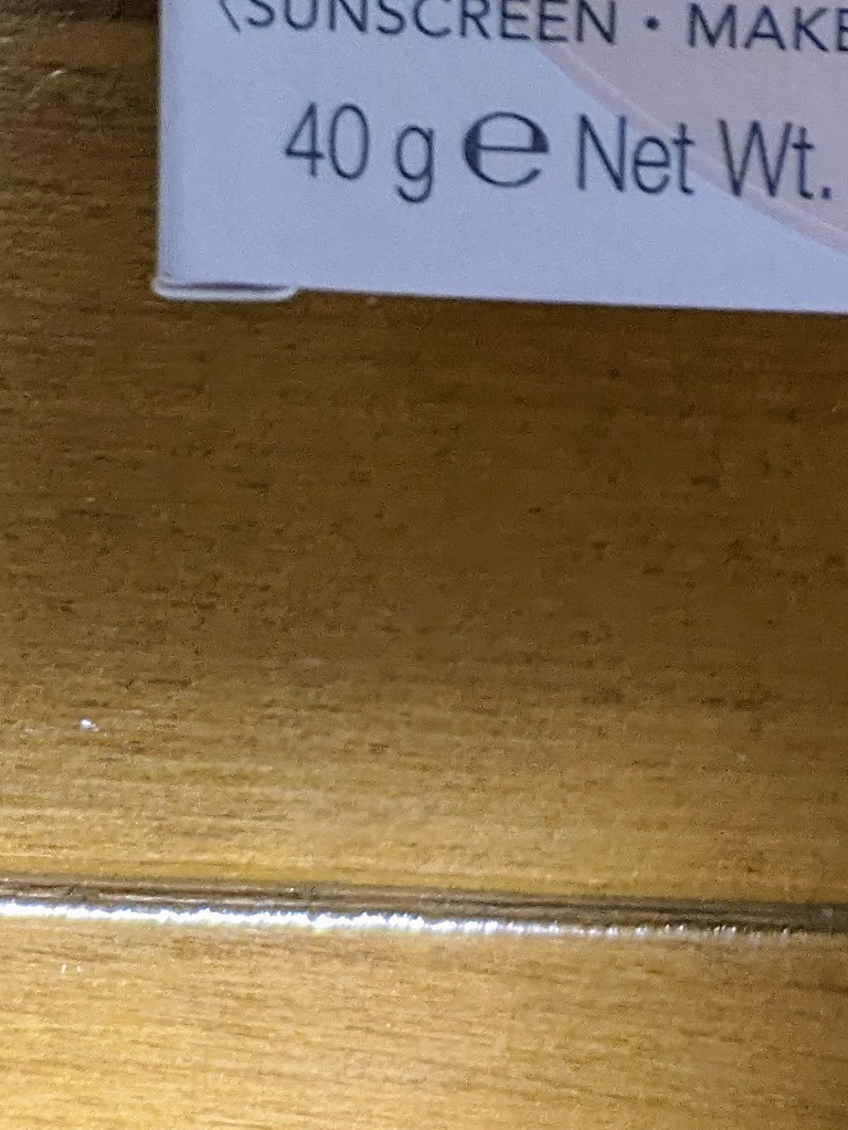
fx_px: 3689
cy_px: -1249
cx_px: 1498
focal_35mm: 113
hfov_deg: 12.1
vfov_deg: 14.1
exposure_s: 1/24
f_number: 1.89
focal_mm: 5.43
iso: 242
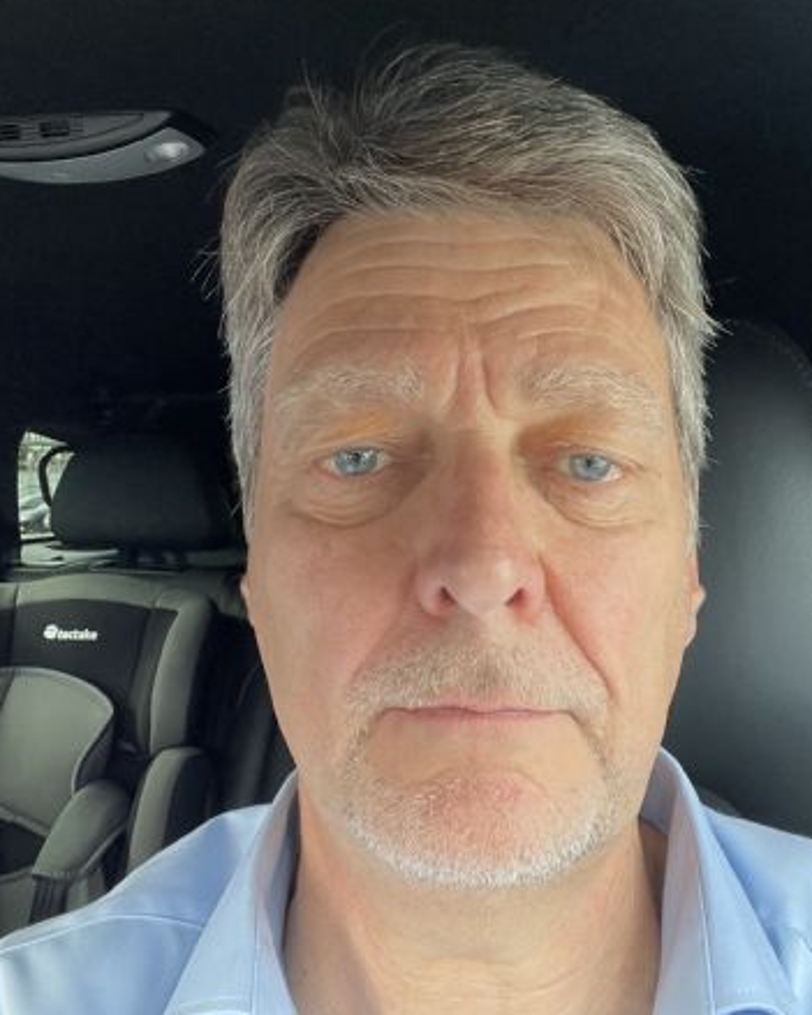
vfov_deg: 45.7
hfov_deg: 37.3
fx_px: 1202
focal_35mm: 40
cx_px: 460
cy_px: 455
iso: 100
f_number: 2.2
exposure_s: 1/77
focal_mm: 2.71
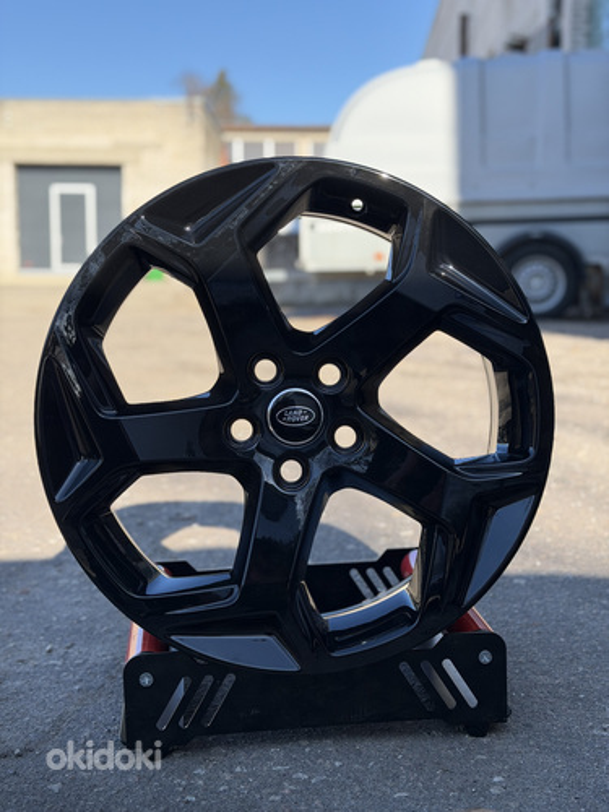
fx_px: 1126
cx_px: 304
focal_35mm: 48
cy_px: 406
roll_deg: -1.2
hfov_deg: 30.3
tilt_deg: -3.9
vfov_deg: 39.7
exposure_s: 1/1980
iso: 100
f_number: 1.78
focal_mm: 6.76
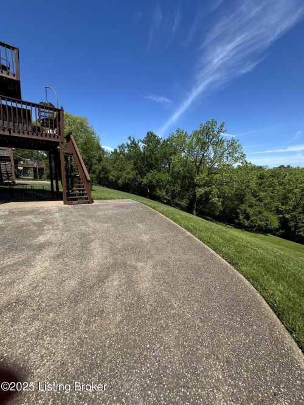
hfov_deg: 85.7
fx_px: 164
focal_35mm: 14
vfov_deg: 102.1
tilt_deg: -9.5
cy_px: 202
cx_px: 152
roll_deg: -1.1
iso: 40
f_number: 2.2
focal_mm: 2.22
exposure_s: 1/1553
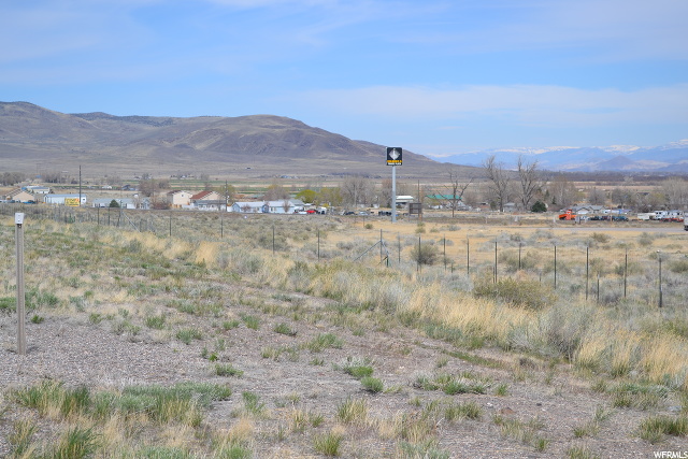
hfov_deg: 28.1
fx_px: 1376
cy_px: 230
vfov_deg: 18.9
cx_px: 344
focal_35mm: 72
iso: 100
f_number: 7.1
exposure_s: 1/400
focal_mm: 48
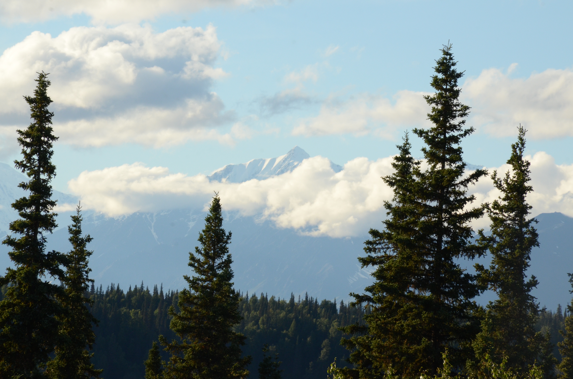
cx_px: 286
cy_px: 190
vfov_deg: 6.5
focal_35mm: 210
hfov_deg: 9.8
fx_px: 3336
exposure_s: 1/500
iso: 800
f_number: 16
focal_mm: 140
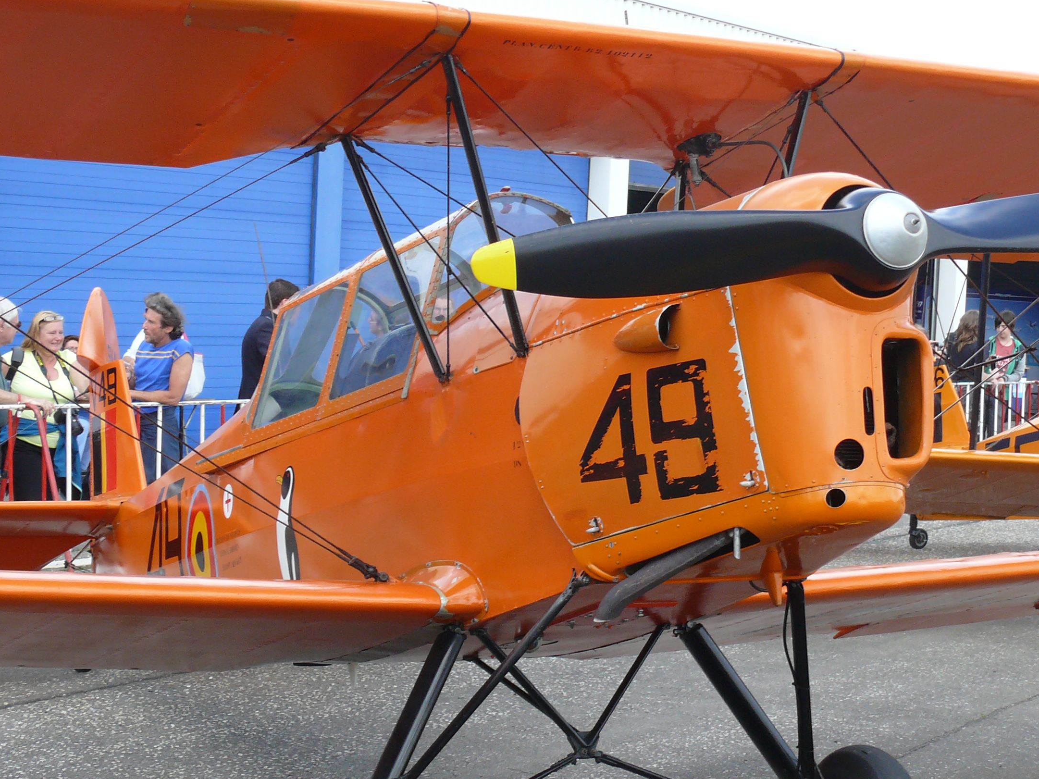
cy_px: 427
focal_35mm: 81
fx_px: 2431
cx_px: 683
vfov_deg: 18.2
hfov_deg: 24.0
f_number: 4.5
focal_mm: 10.2
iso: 100
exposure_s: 1/250
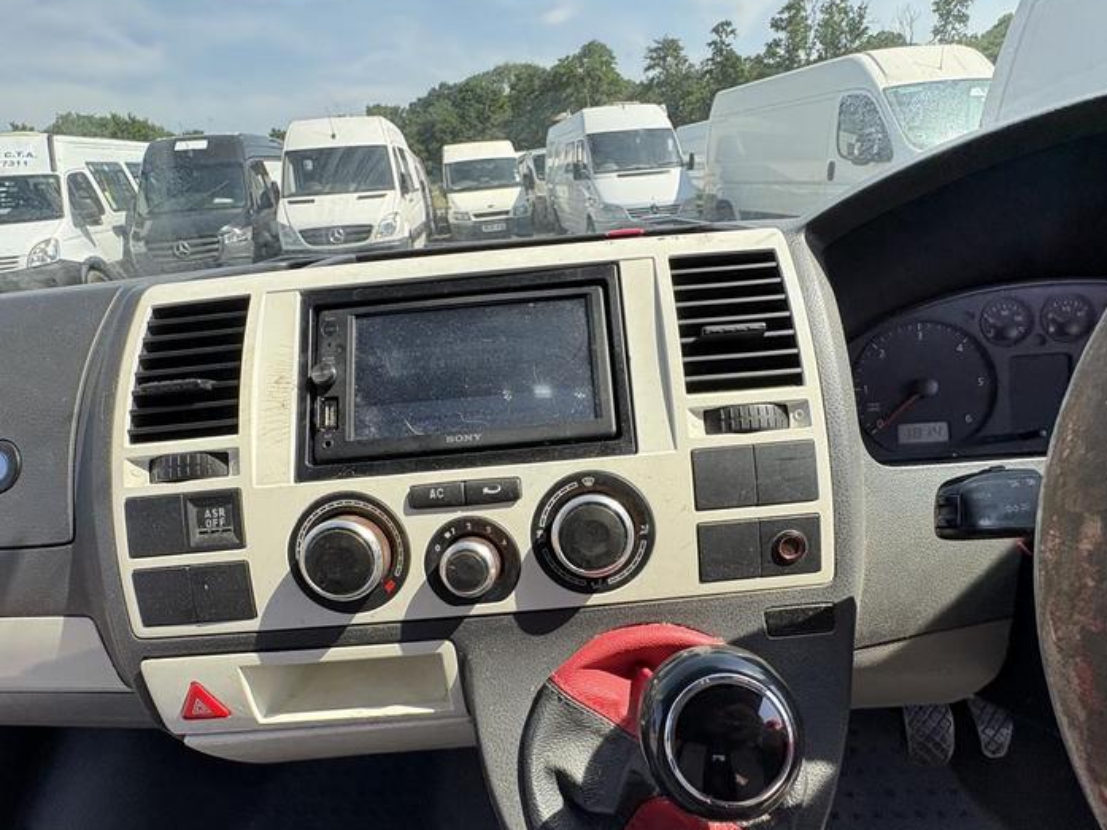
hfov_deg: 87.7
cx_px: 584
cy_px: 487
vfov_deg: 71.1
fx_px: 576
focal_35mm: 18
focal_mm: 2.22
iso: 50
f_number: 2.2
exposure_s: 1/386
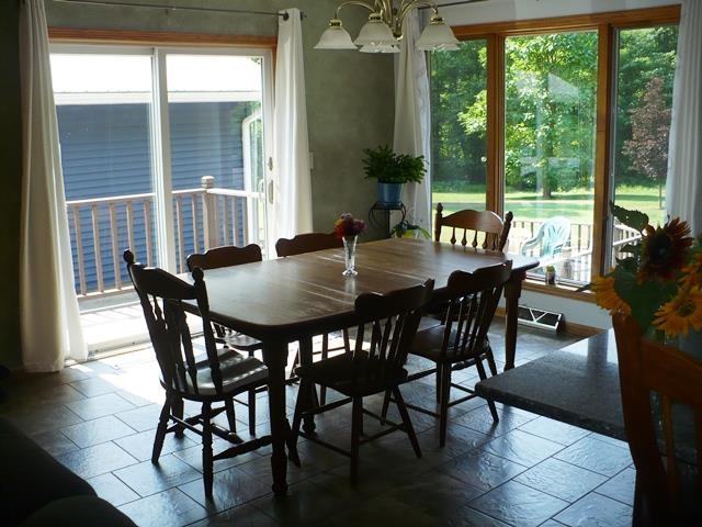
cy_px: 264
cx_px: 351
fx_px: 750
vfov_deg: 38.7
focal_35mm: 37
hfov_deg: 50.1
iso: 100
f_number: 2.8
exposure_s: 1/160
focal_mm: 6.1
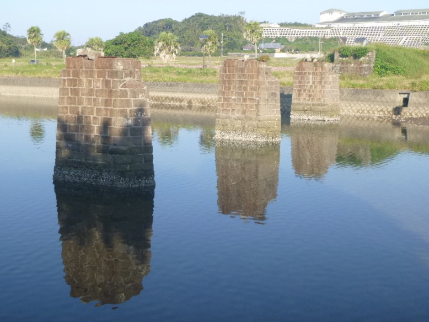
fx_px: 620
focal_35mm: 50
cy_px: 146
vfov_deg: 29.1
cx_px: 208
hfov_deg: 38.2
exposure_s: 1/200
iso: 100
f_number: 4.5
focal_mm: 6.8
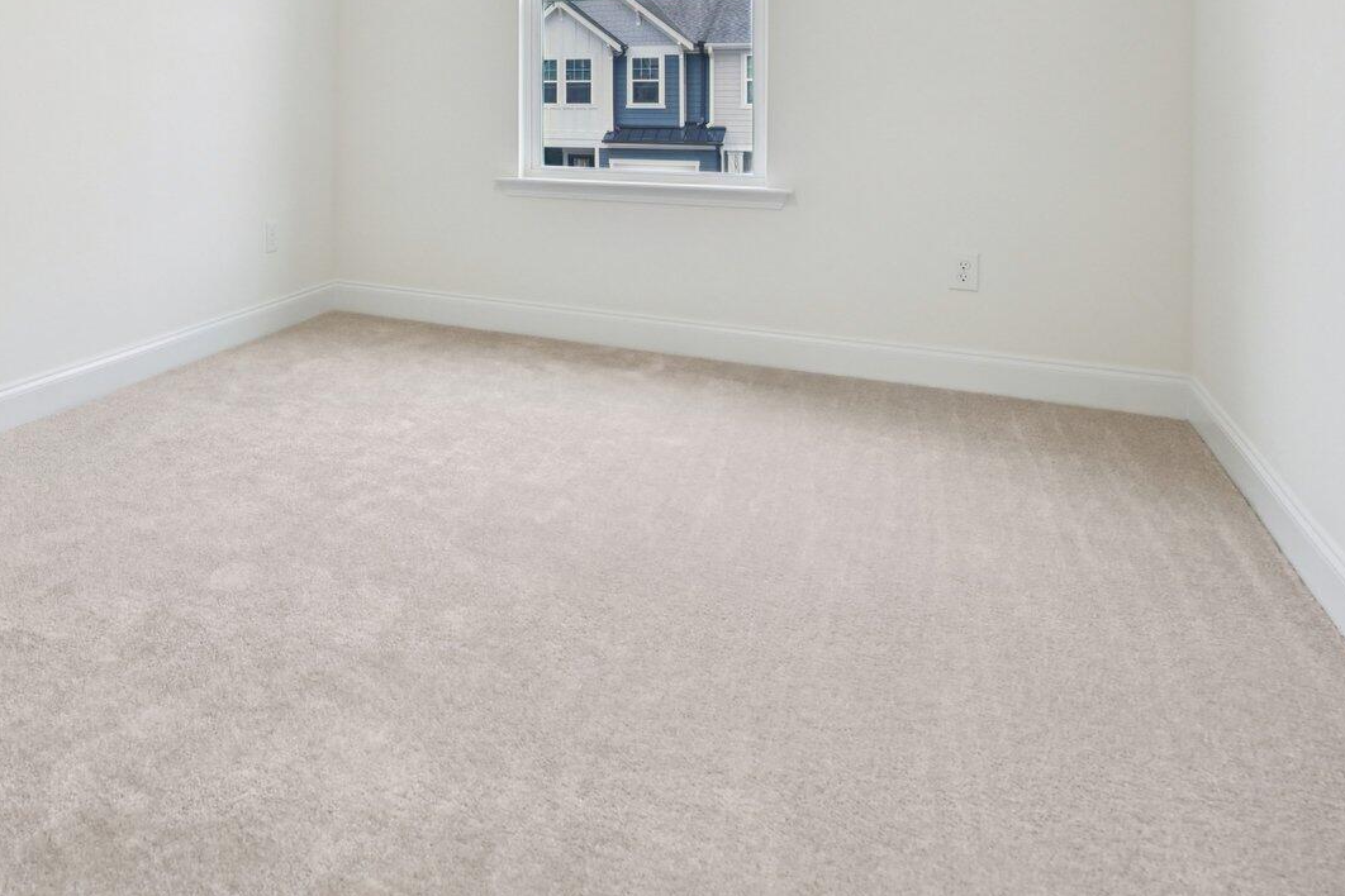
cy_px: 103
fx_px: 1009
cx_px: 258
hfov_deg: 61.5
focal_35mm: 27
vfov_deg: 44.0
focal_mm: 14
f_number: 7.1
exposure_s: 1/40
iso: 400
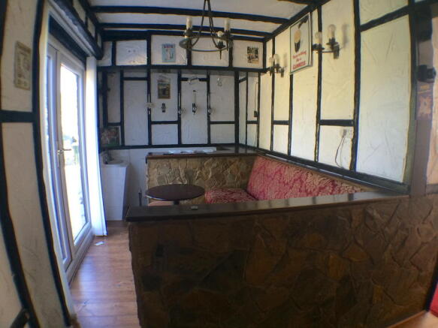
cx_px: 219
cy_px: 164
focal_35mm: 30
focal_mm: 4.12
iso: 50
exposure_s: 1/30
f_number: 2.2
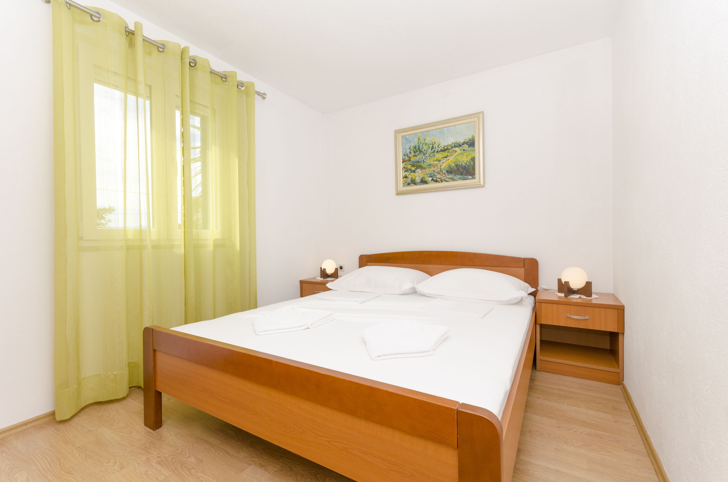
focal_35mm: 15
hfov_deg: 100.5
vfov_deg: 77.1
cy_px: 241
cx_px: 364
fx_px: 303
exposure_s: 1/200
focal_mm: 10
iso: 250
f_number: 8
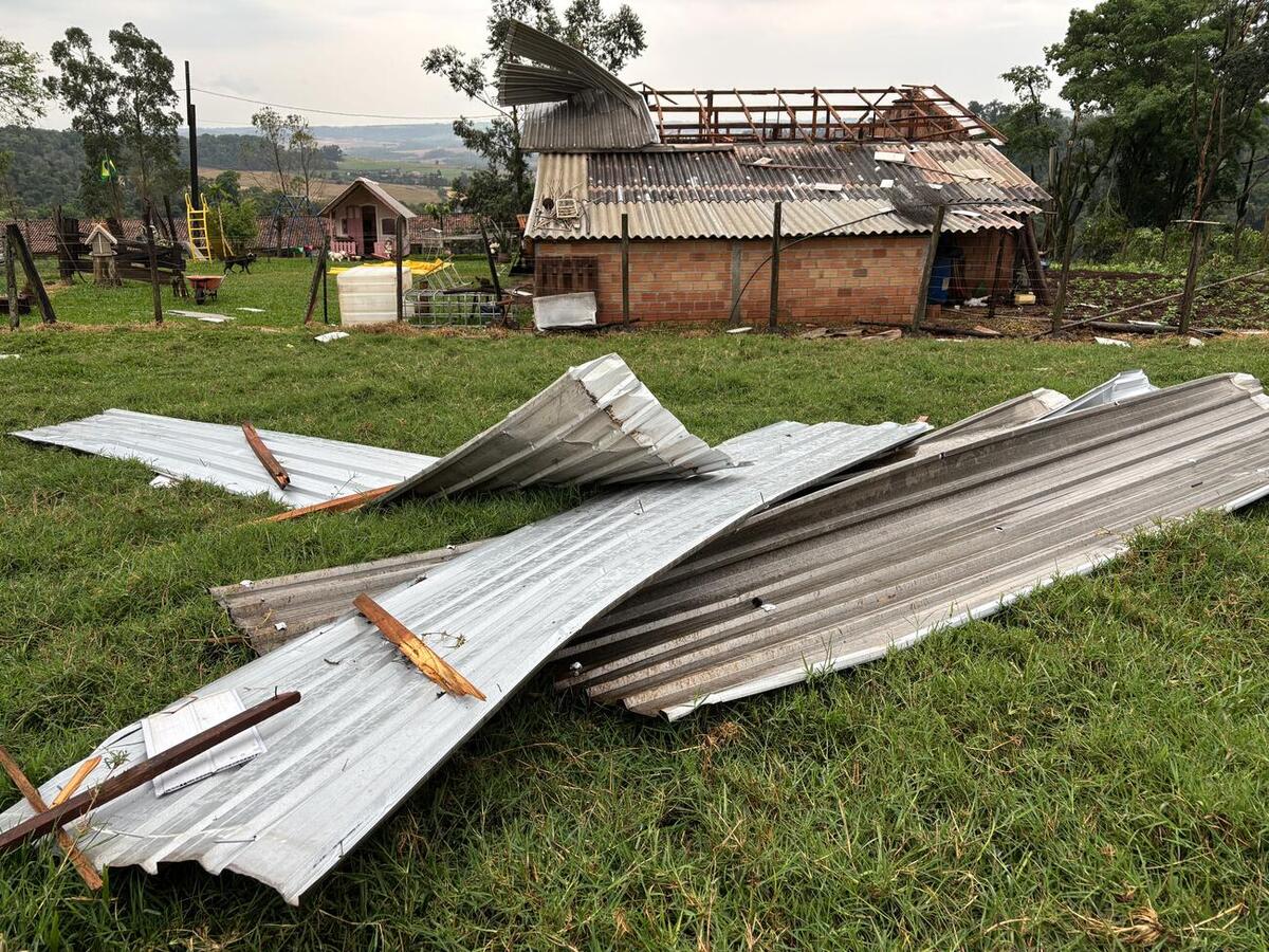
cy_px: 476
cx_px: 634
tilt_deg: -20.0
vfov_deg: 53.1
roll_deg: +0.8
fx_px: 953
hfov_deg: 67.3
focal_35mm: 26
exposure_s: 1/481
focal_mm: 5.96
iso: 50
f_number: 1.6
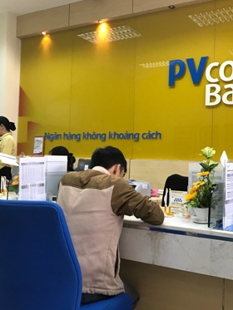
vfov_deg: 49.0
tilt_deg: +1.9
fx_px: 341
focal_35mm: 38
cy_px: 153
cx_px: 174
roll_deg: -1.2
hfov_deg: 36.9
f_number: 1.8
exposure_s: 1/25
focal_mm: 3.99
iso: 40
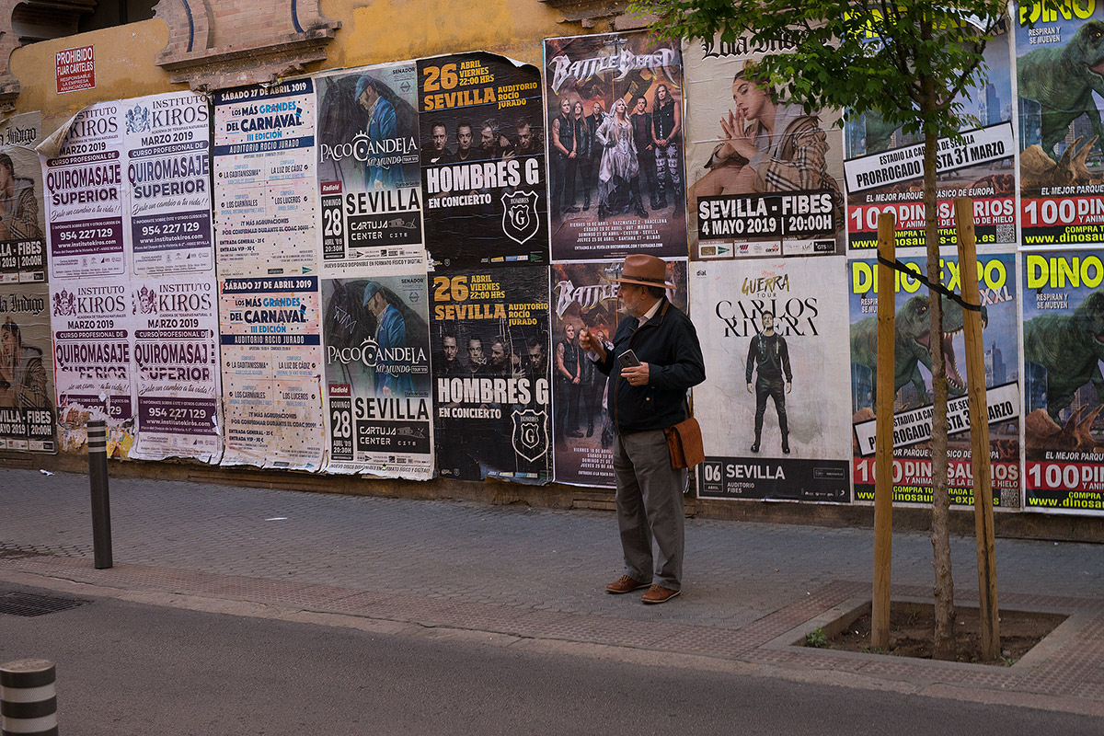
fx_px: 1533
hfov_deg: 39.6
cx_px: 552
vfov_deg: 27.0
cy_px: 368
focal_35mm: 50
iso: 250
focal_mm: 50
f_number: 11
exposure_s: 1/125
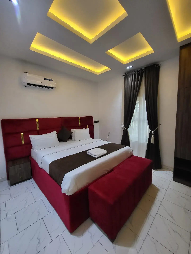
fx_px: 96
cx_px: 96
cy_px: 127
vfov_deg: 106.2
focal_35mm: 13
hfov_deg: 89.9
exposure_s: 1/50
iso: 320
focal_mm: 1.74
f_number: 2.2
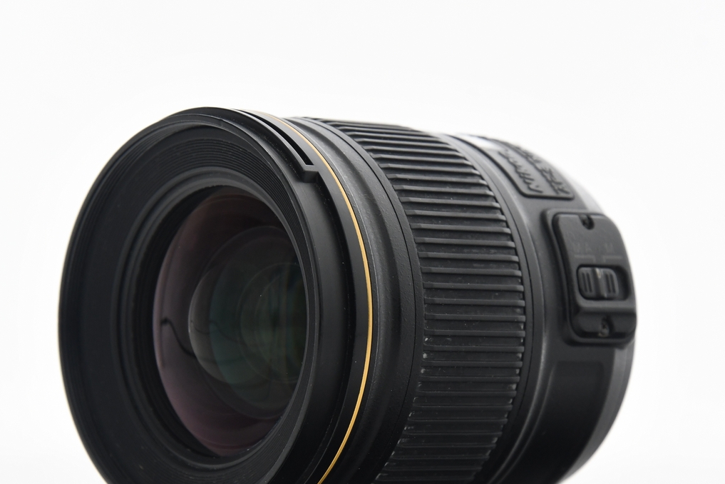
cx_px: 366
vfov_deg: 7.8
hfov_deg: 11.6
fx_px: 3564
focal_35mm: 177
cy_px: 323
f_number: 8
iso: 1000
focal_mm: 80
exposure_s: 1/160
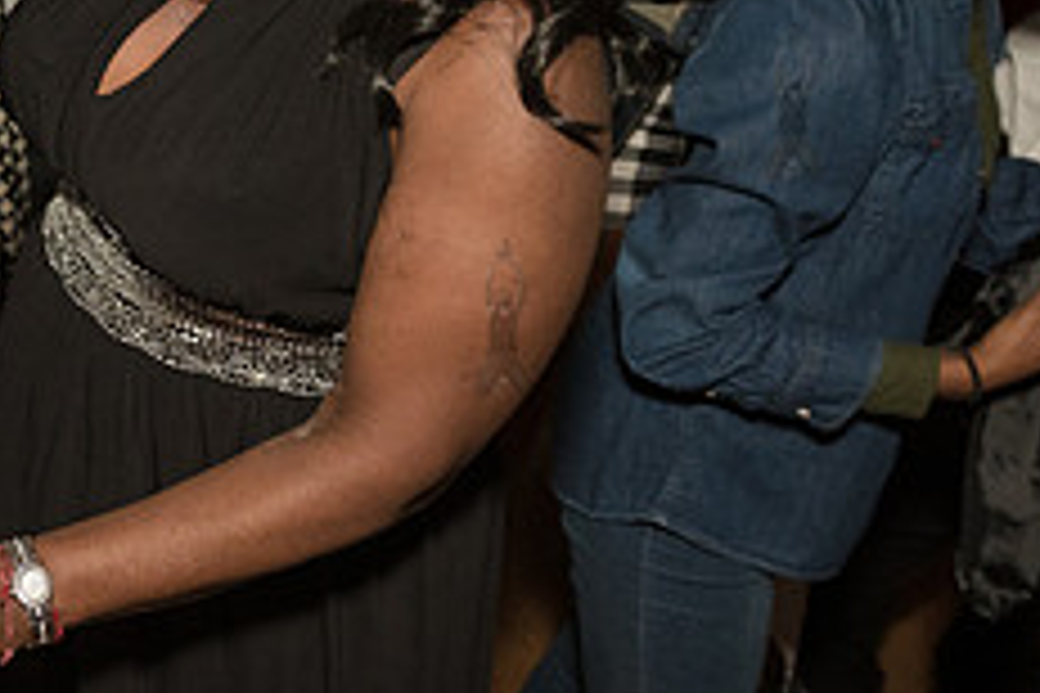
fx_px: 1935
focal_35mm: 67
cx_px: 64
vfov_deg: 20.2
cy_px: 198
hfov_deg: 28.7
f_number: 3.5
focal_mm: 24
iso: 2000
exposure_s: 1/320
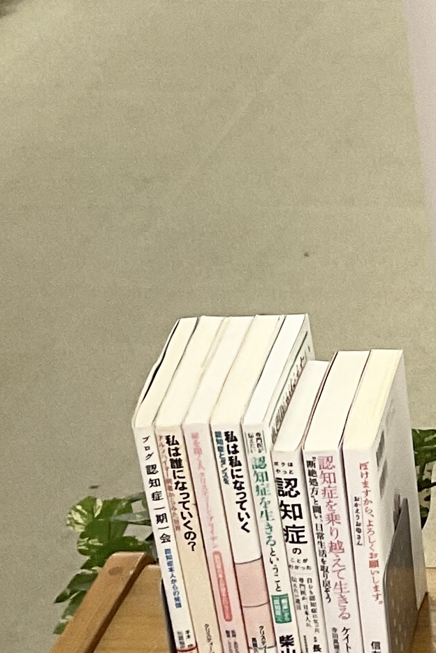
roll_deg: +1.1
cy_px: 247
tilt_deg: -26.9
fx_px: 2360
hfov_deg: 9.7
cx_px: 916
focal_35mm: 130
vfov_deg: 15.7
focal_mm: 3
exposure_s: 1/60
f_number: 1.8
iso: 64
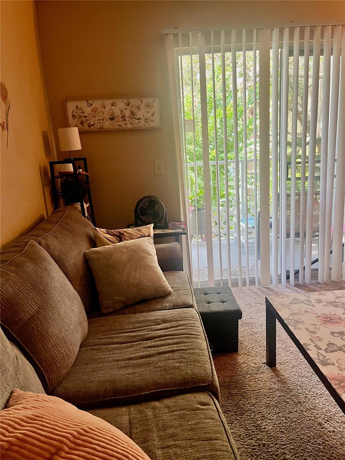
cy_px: 230
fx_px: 346
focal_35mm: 26
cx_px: 172
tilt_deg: -14.1
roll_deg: +4.8
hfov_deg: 53.1
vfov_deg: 67.3
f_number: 1.6
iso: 160
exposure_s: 1/60
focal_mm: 5.1
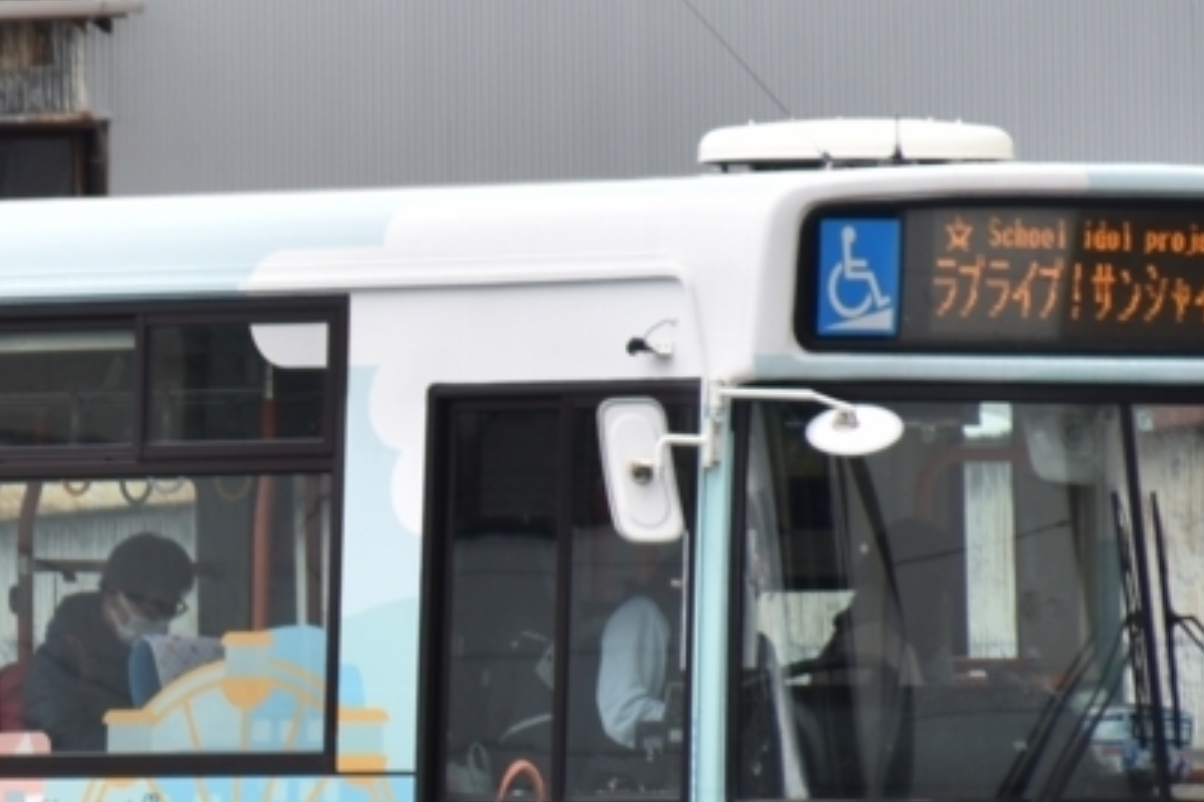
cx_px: -12
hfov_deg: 2.8
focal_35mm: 741
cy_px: 492
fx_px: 24767
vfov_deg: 1.9
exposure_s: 1/100
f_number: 6.3
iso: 100
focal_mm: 155
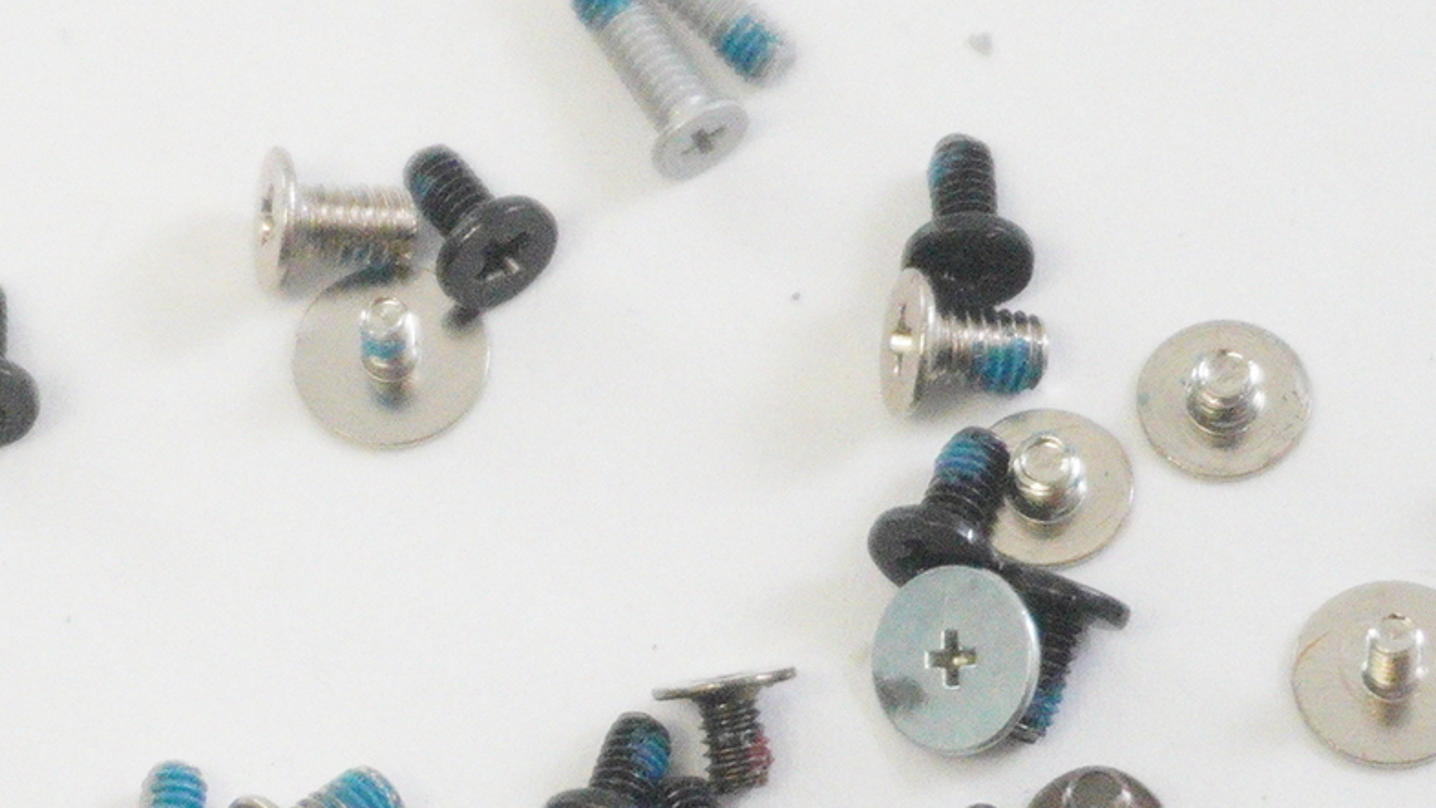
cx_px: 252
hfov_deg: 10.5
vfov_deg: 5.9
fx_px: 7792
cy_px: 740
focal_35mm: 205
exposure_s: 1/250
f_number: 5.6
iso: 6400
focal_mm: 41
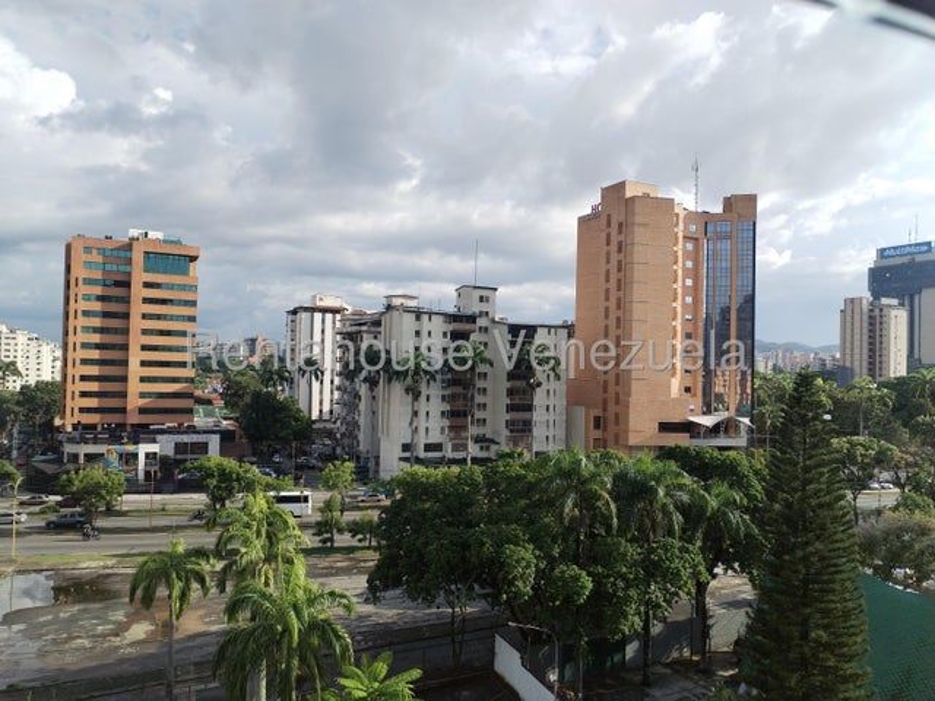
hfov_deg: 61.7
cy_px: 350
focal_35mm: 29
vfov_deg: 48.2
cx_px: 468
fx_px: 783
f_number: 1.8
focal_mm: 4.75
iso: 100
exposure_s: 1/1340
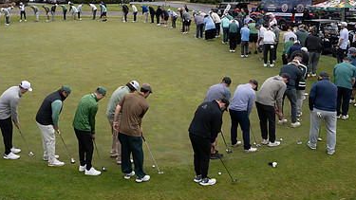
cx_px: 113
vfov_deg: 29.5
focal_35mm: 39
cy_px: 32
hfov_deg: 50.5
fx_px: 368
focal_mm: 24
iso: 400
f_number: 5.6
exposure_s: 1/320
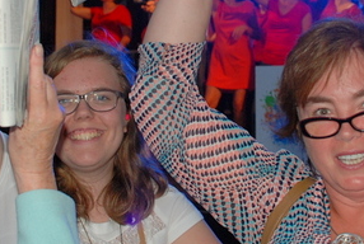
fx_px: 841
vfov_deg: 16.4
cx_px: 230
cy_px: 58
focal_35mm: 83
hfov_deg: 24.3
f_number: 3.8
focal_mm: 22
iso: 320
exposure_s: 1/60
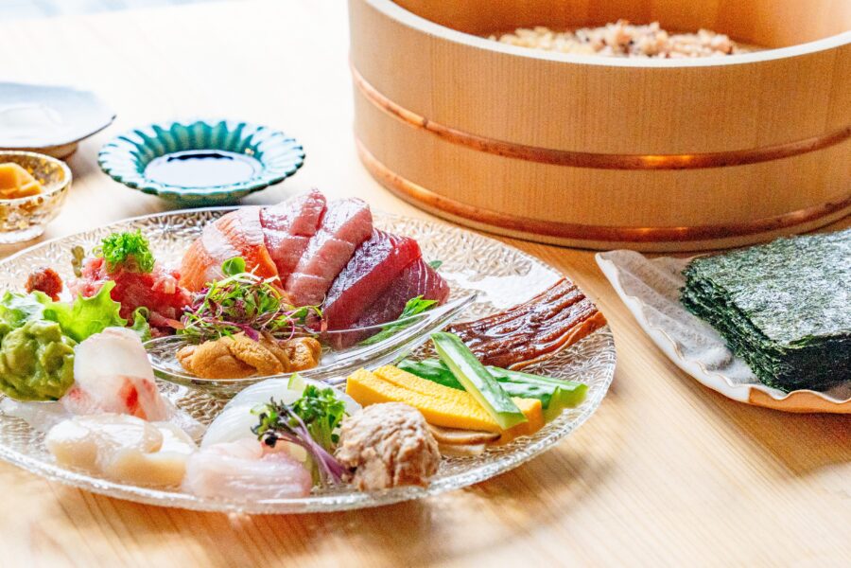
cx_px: 426
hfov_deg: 18.9
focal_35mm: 108
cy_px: 284
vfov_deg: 12.7
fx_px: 2553
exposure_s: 1/80
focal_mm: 72
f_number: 6.3
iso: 2000
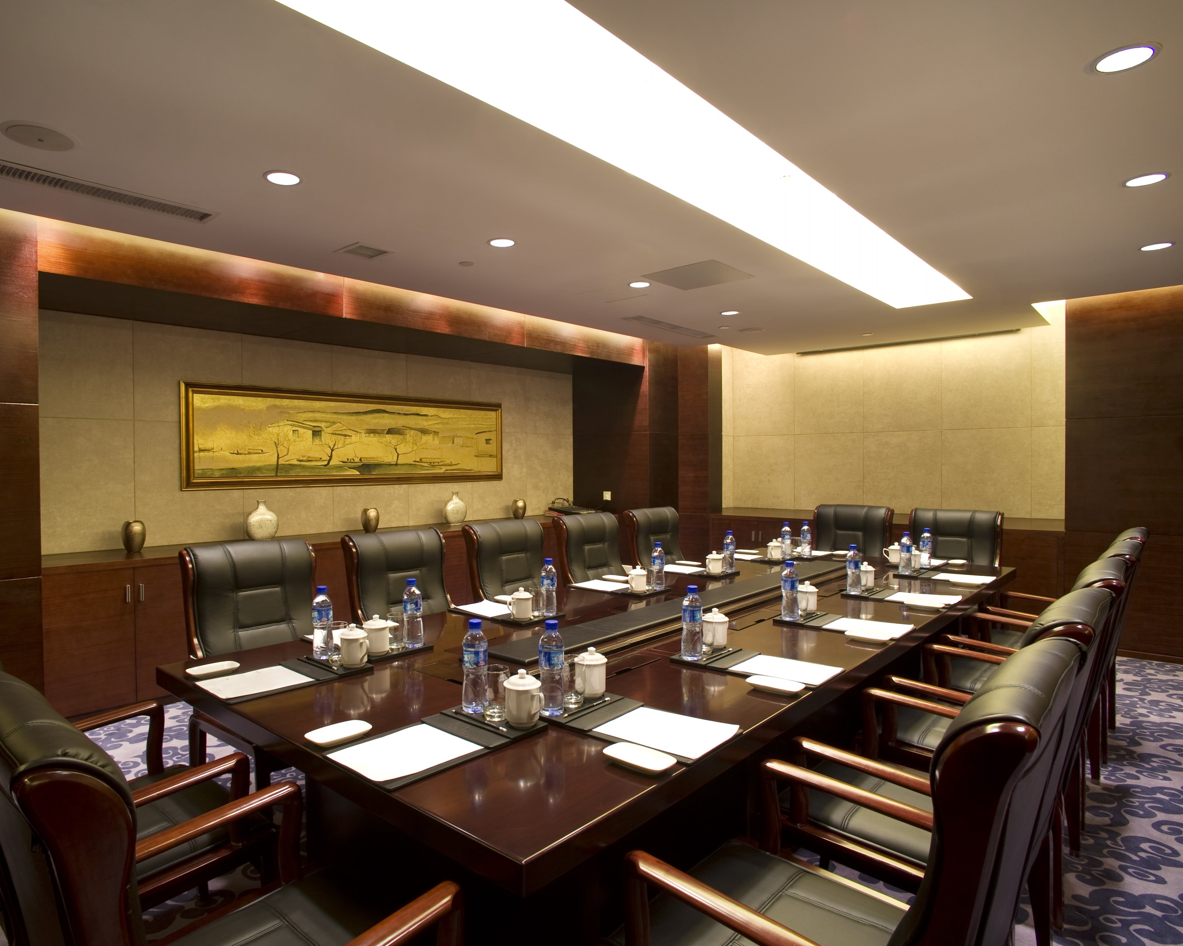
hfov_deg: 80.0
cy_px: 476
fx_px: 700
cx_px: 517
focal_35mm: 20
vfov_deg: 68.1
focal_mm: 17
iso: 100
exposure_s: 1/2
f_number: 11
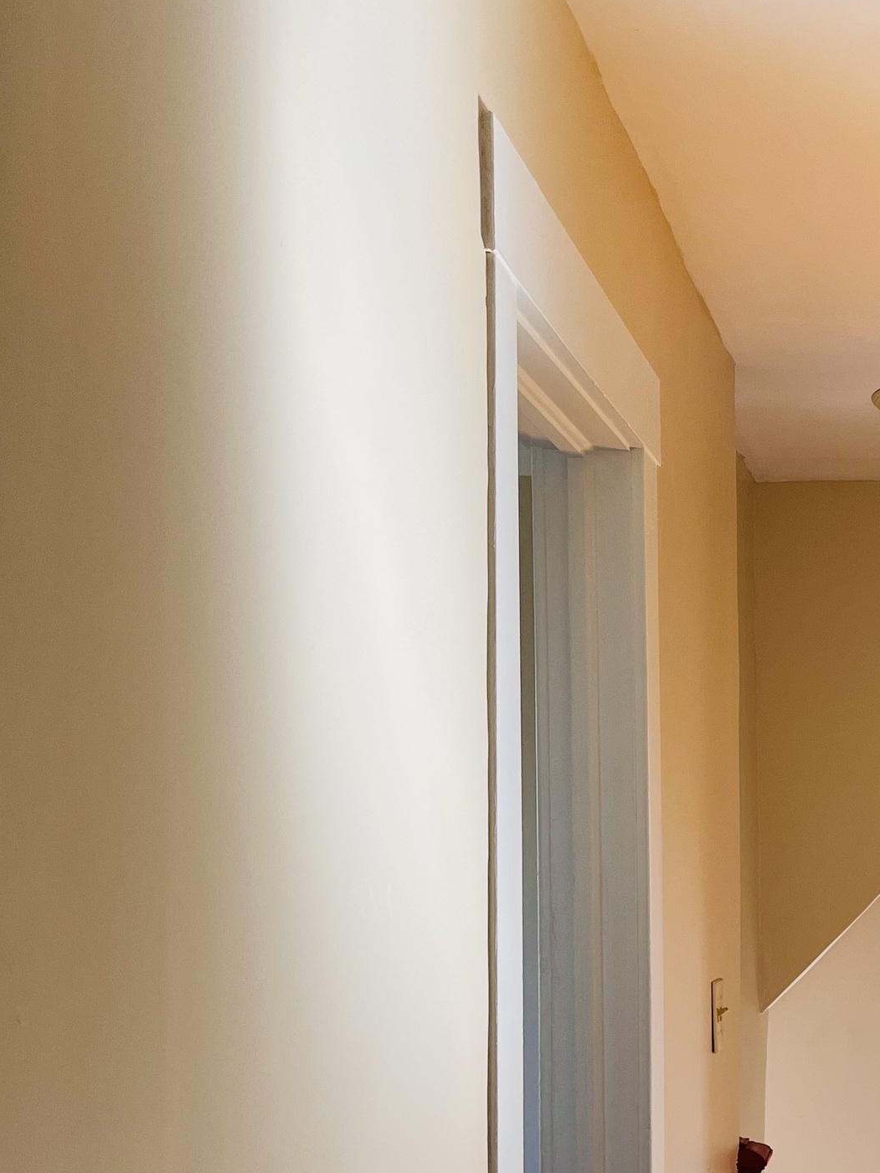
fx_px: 1932
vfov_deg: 33.0
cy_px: 903
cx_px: 1104
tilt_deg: -1.7
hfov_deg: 23.1
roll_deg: -0.2
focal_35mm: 57
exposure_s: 1/122
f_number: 1.6
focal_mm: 5.1
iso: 64
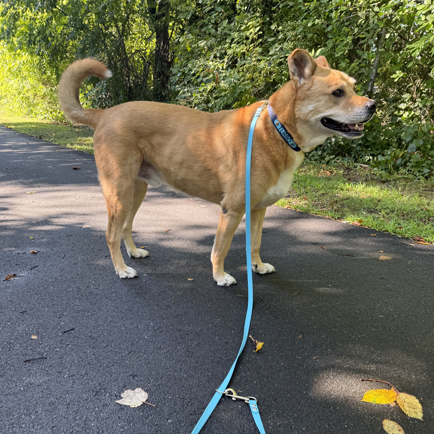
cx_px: 219
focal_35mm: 29
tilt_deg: -22.5
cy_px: 269
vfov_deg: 55.0
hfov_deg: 55.6
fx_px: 411
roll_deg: +1.6
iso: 80
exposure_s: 1/162
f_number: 1.78
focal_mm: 6.76
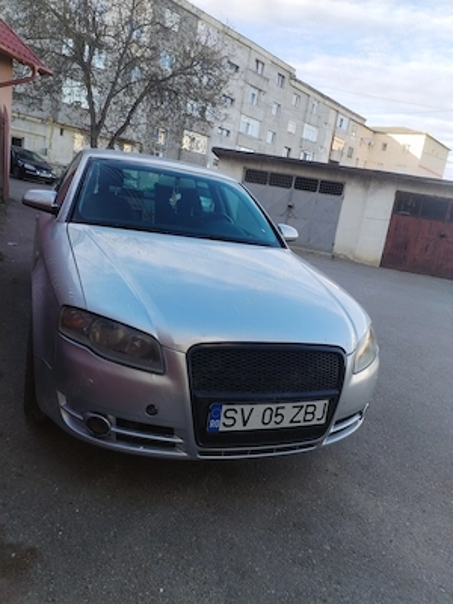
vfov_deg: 61.7
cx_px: 226
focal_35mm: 29
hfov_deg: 48.2
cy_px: 302
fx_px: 506
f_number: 1.8
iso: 100
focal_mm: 4.75
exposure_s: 1/370
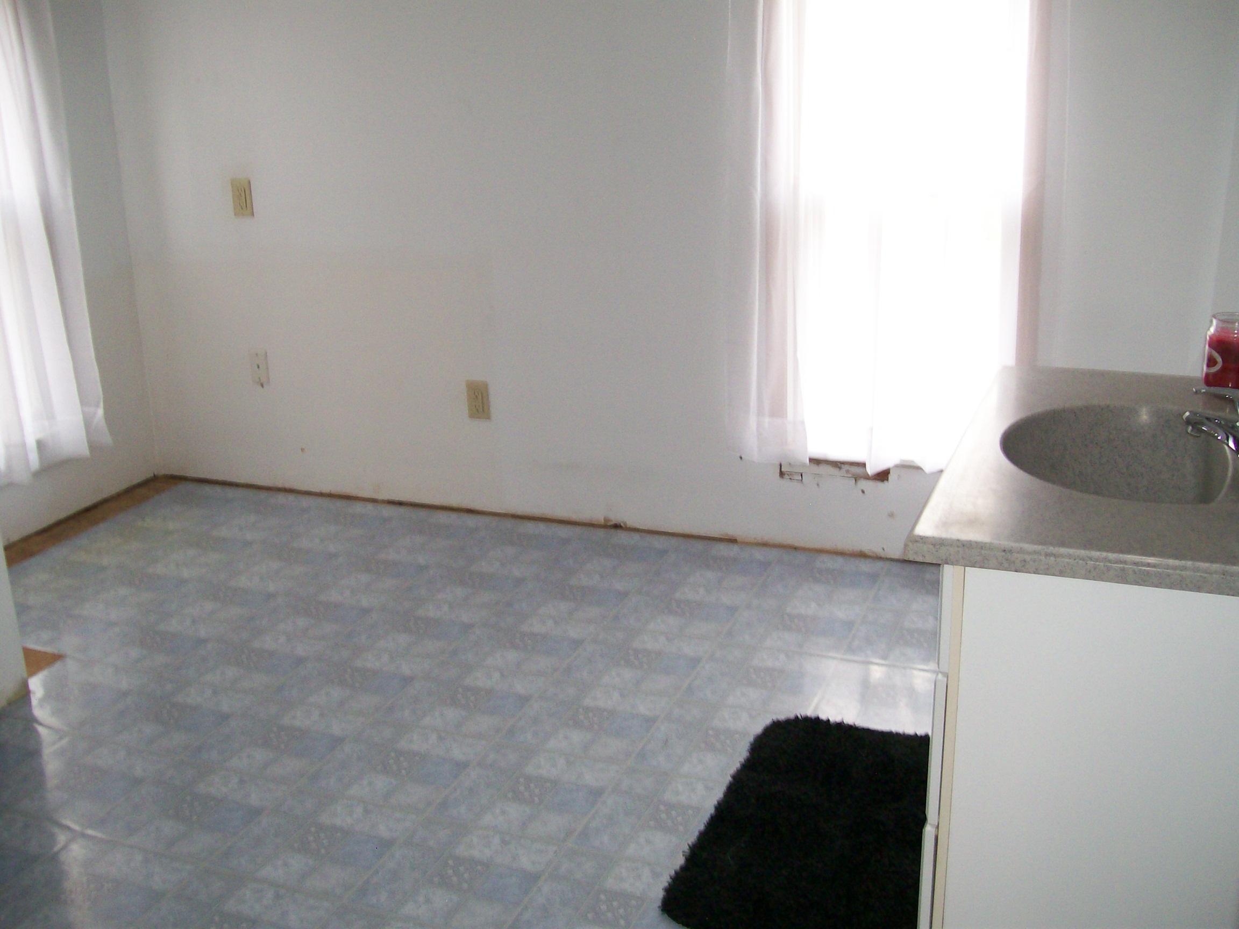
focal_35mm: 36
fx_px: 1289
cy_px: 464
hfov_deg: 51.4
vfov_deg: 39.7
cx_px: 620
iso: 140
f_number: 2.7
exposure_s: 1/64
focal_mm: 6
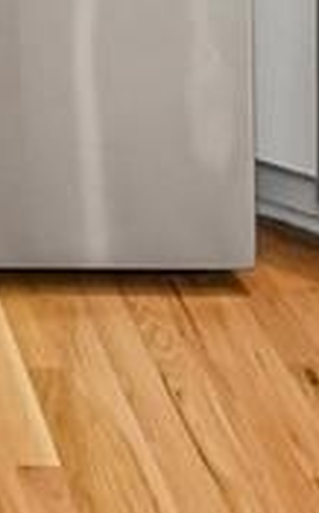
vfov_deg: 12.3
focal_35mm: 140
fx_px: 1952
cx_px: -495
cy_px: -668
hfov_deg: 8.4
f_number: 8
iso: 800
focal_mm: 10
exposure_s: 1/10
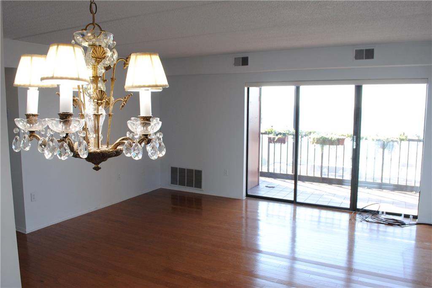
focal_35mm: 27
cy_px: 144
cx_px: 216
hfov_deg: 67.4
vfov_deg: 48.0
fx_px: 324
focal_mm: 18
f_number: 9
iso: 400
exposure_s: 1/25
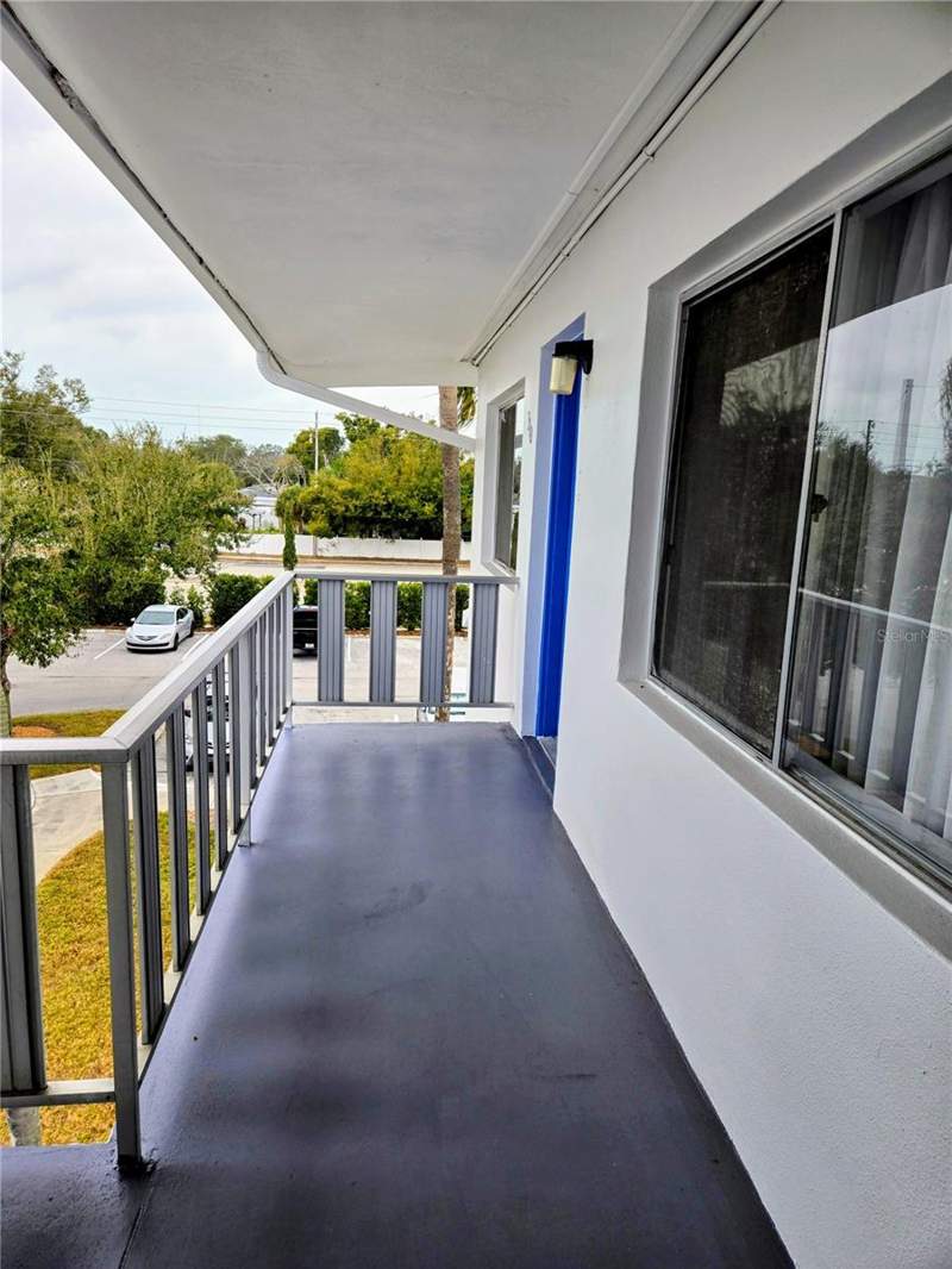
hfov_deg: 58.9
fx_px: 843
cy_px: 634
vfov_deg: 73.9
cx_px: 476
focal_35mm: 23
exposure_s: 1/180
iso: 32
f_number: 1.8
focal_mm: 5.4
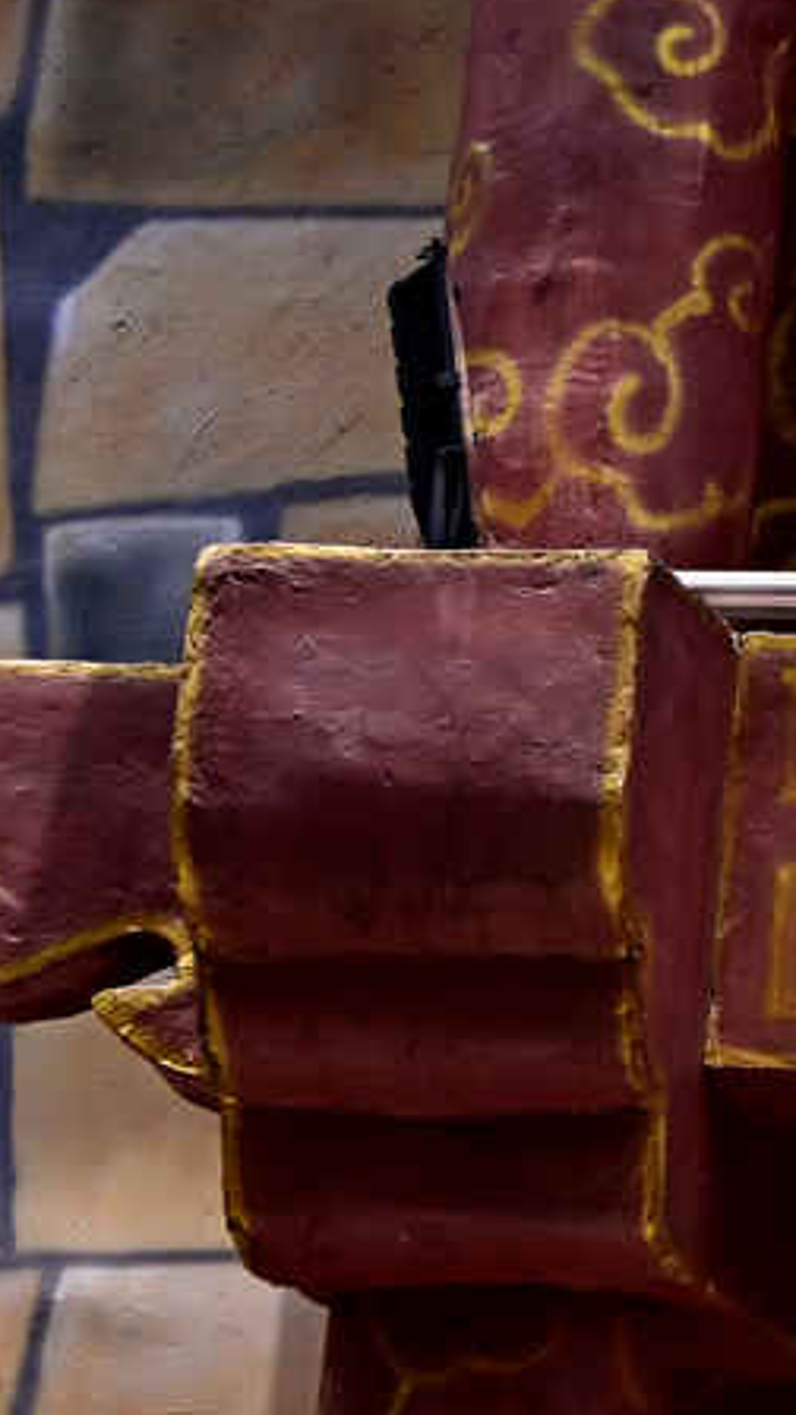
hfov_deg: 5.1
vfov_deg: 9.9
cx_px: 3023
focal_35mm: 215
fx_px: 8067
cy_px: -65
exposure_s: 1/800
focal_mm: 46
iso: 64
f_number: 5.3
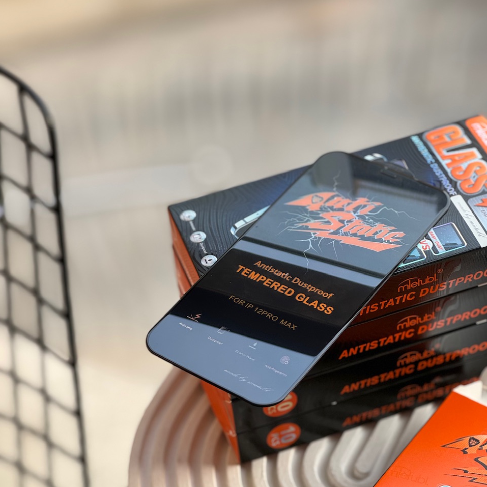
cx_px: 243
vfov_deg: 19.0
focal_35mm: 91
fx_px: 1448
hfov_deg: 19.1
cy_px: 312
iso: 50
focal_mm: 9
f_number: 2.8
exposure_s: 1/99
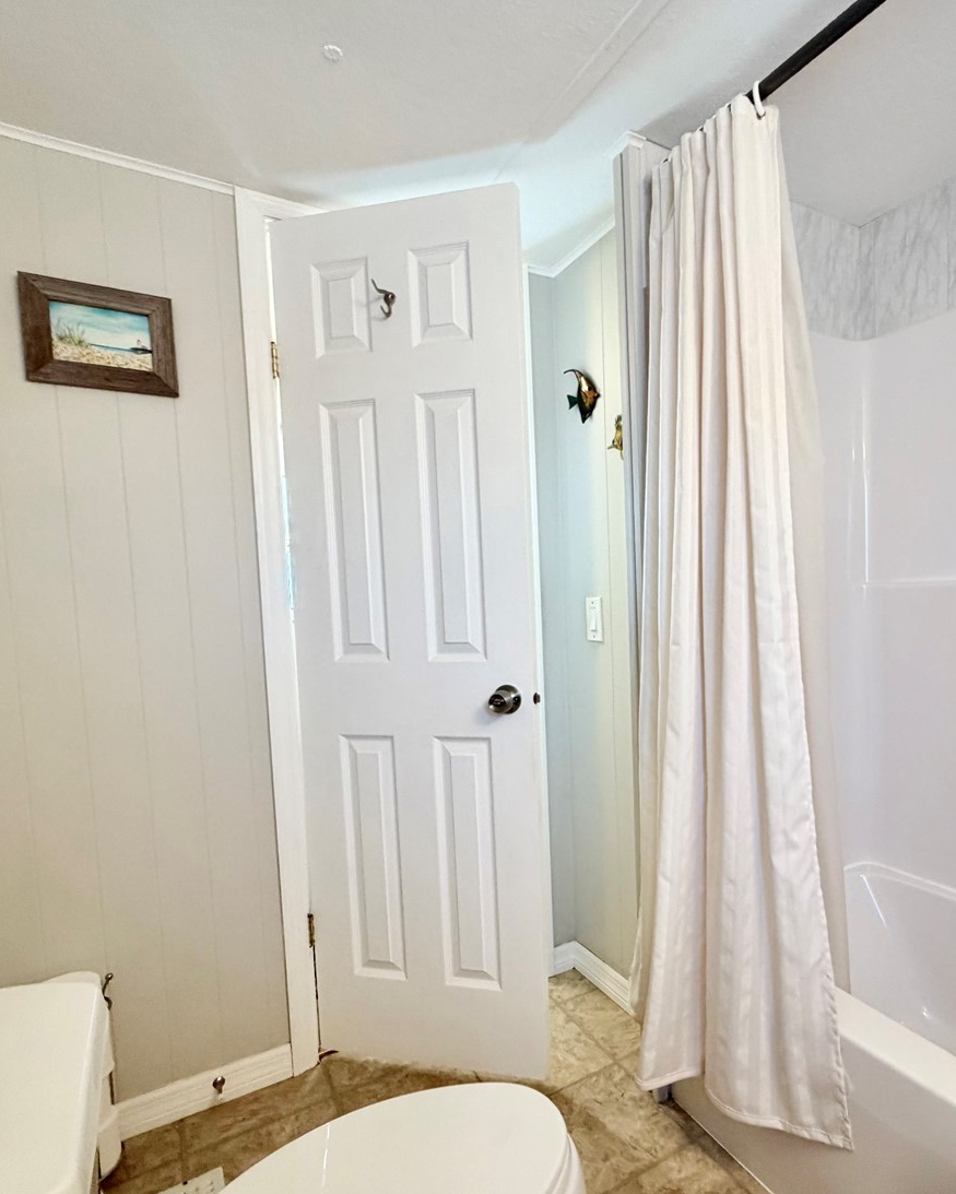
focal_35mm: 20
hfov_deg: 66.5
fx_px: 707
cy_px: 642
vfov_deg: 80.2
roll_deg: +2.8
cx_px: 627
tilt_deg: -5.5
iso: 250
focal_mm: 2.22
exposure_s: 1/60
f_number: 2.2
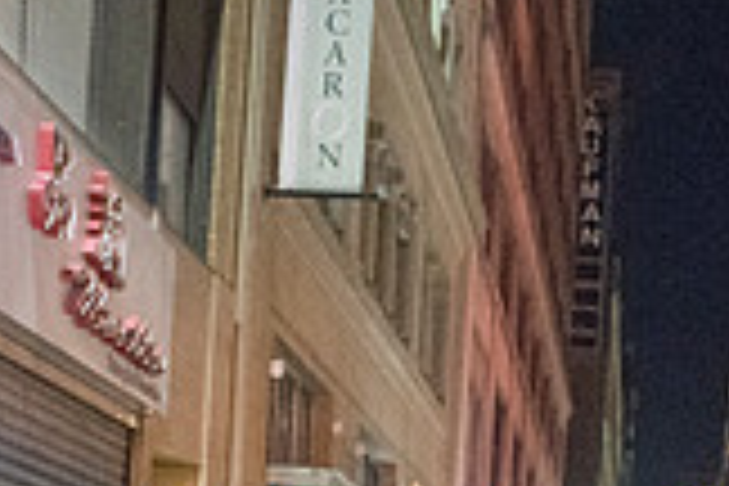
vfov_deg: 14.2
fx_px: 1741
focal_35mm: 86
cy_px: 848
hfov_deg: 23.3
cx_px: 598
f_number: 2.8
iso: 8000
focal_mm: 24
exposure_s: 1/160
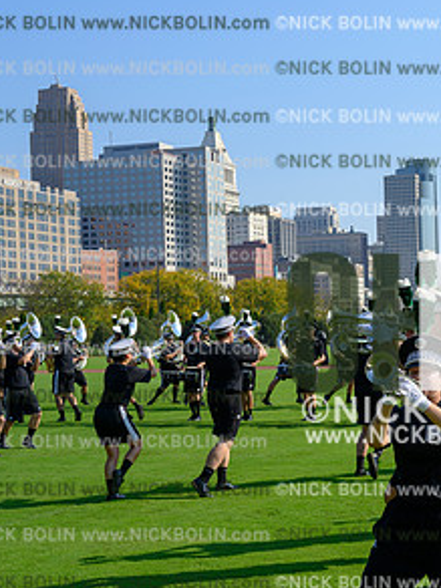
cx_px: 429
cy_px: 349
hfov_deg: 21.9
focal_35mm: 65
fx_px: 1104
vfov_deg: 29.8
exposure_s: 1/400
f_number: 7.1
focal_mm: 34
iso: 80
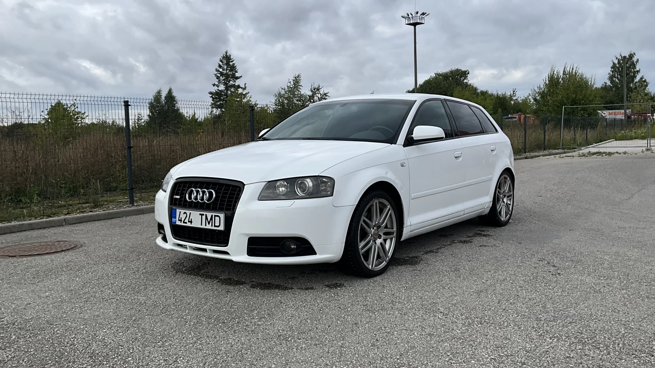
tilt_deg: -4.5
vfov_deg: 36.7
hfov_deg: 61.0
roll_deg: +1.1
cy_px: 176
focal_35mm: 32
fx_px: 556
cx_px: 329
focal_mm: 3
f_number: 1.8
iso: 25
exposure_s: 1/1121
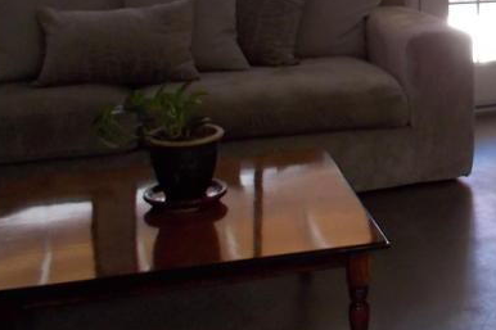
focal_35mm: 80
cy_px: -69
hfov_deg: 23.2
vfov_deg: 16.3
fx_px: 1102
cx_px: 603
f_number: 3.3
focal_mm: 4.1
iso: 160
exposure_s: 1/30
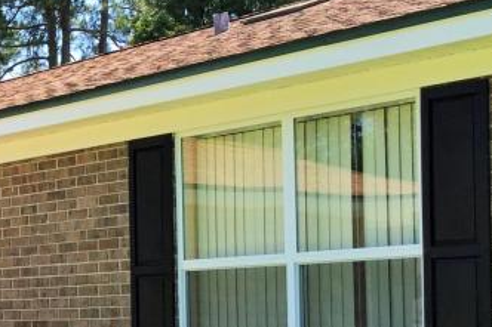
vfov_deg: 14.5
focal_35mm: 93
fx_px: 1270
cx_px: -221
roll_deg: -0.7
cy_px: 314
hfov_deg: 19.4
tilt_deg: +1.5
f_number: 2.2
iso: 32
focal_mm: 4.15
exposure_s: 1/618
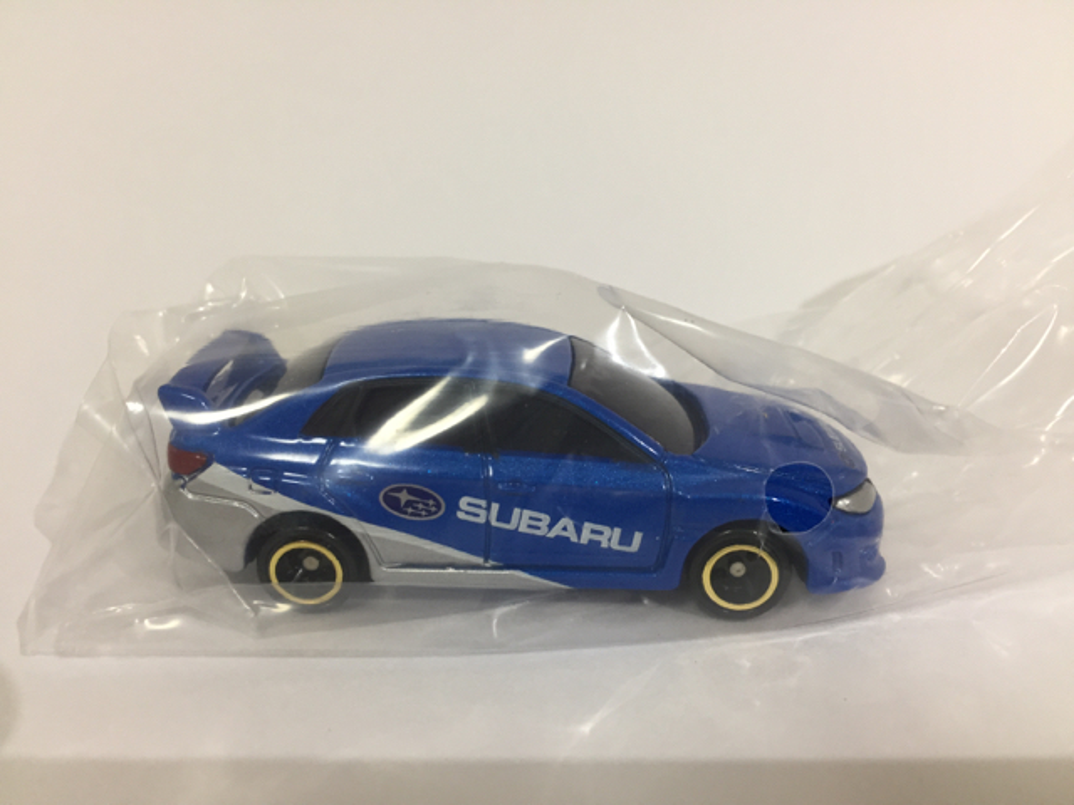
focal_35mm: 29
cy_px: 402
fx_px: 900
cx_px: 537
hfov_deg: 61.7
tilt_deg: -19.7
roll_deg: +0.7
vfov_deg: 48.2
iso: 40
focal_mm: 4.15
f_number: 2.2
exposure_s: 1/30
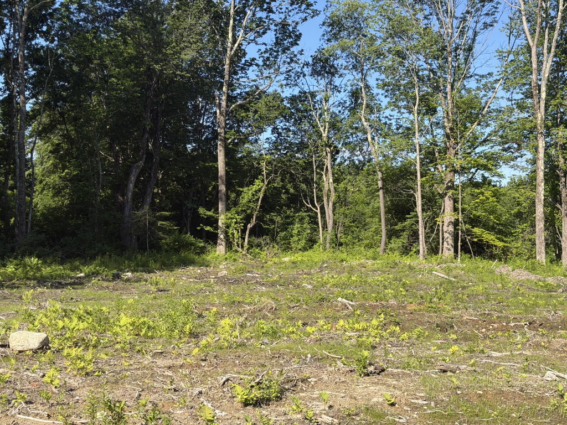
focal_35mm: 48
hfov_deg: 39.7
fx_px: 786
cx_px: 284
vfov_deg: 30.3
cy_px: 212
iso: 64
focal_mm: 6.76
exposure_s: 1/2577
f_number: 1.78
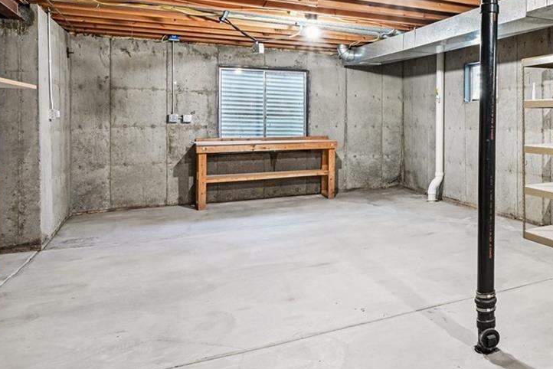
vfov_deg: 41.5
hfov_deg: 53.0
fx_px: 476
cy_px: 106
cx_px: 496
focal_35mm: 31
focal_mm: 14
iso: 400
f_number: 10
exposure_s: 1/1.67
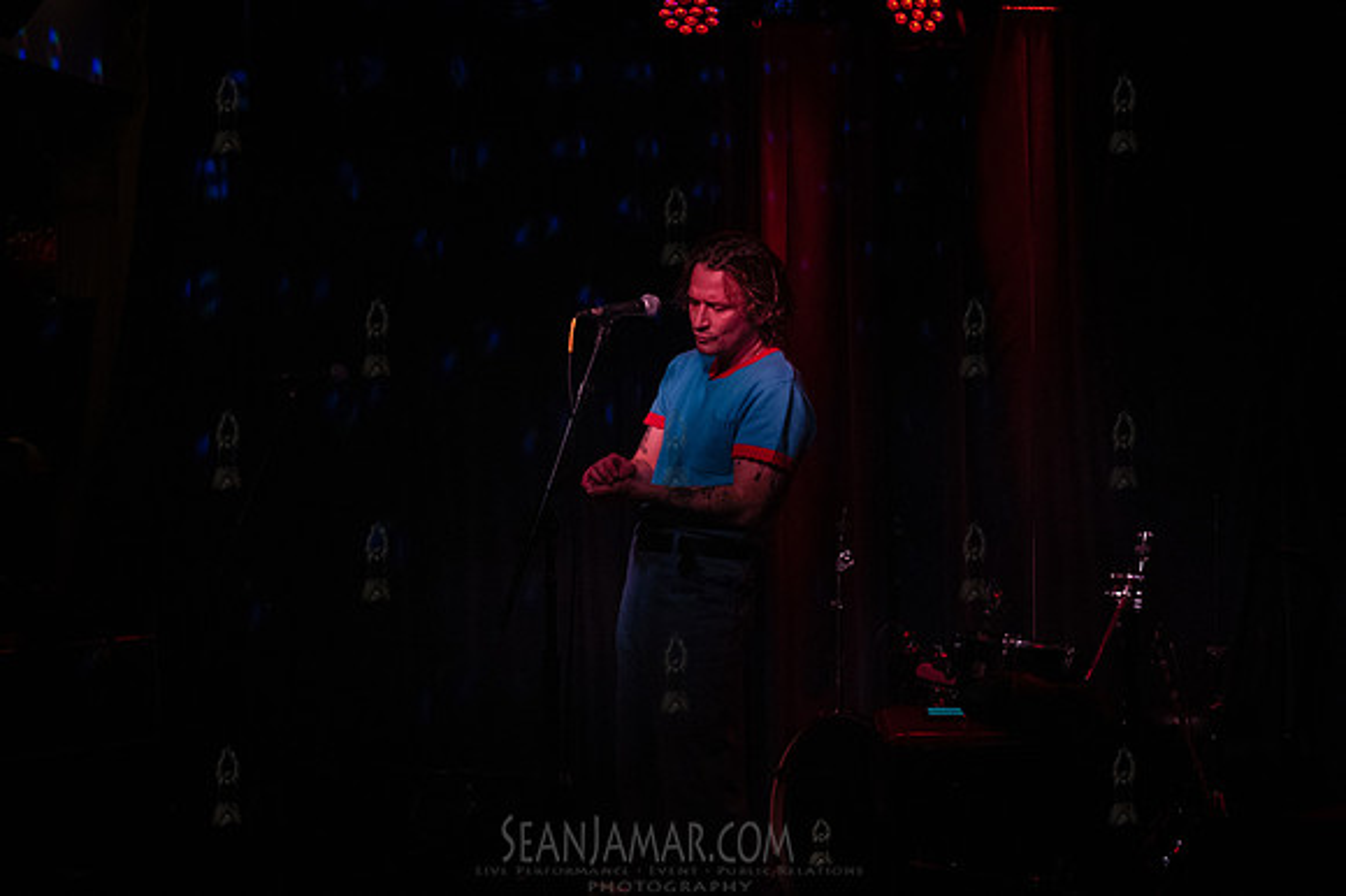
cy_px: 448
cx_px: 673
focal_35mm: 70
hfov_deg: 28.9
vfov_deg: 19.4
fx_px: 2616
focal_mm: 70
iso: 10000
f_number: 3.5
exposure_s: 1/400
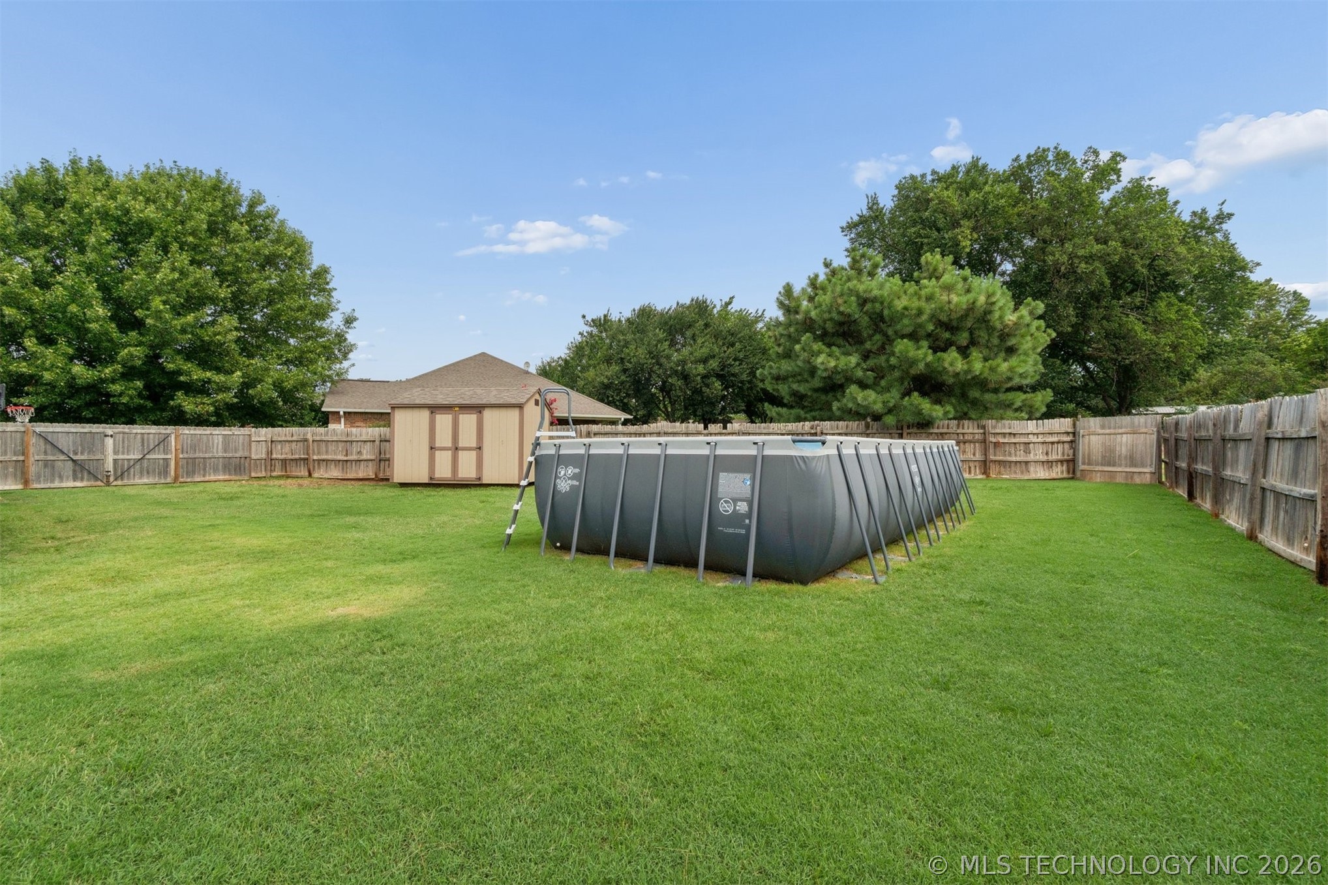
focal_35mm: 15
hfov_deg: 100.4
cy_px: 442
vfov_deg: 77.3
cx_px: 664
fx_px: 553
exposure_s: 1/500
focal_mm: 10
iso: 100
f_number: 9
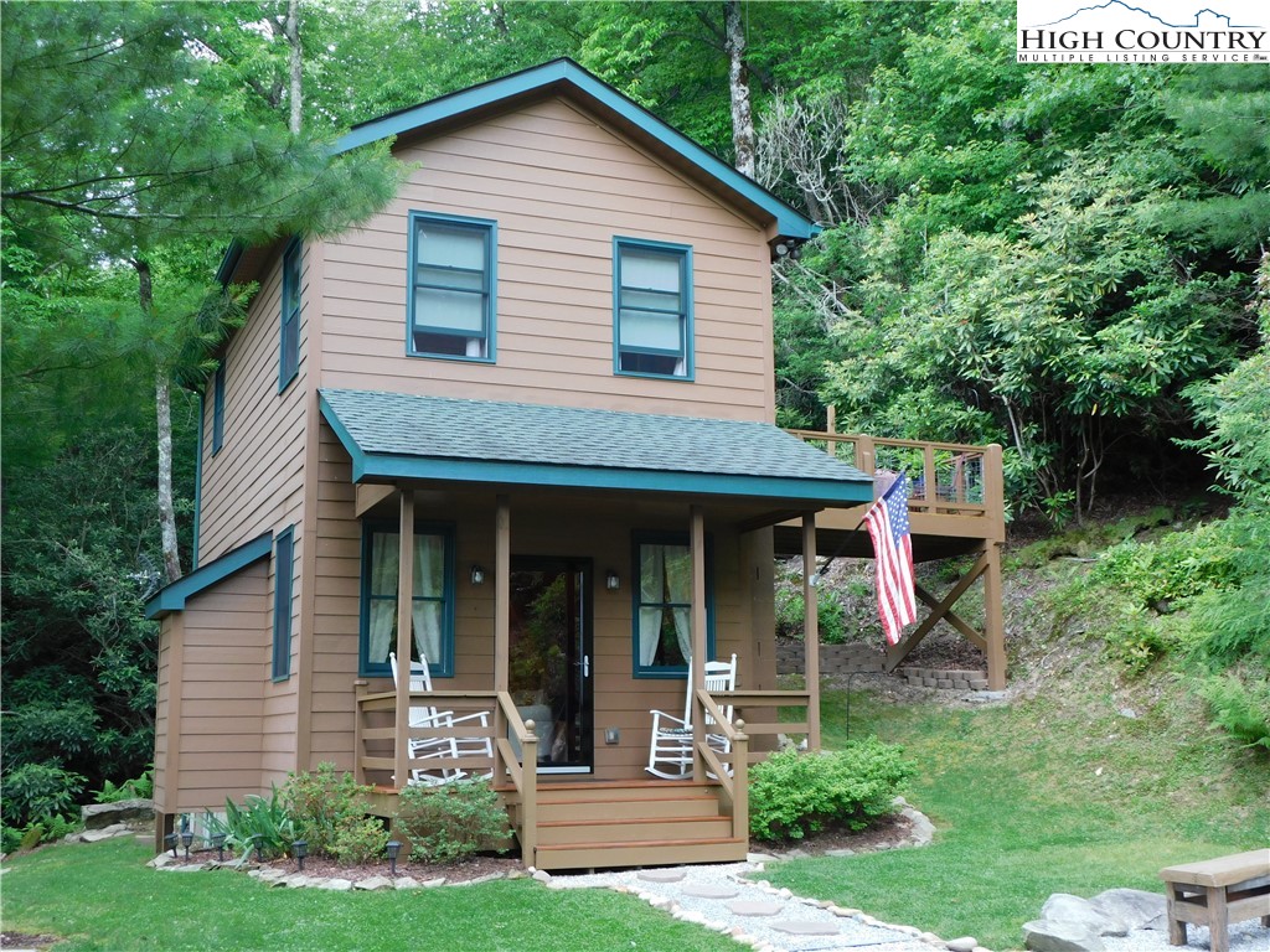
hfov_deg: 46.8
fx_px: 1468
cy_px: 476
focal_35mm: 40
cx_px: 635
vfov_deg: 36.0
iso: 125
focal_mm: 7.1
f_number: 3.6
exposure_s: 1/30
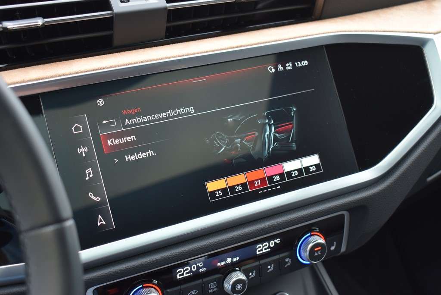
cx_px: 220
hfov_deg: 35.0
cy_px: 148
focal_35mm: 57
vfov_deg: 23.8
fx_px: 699
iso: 450
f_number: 4.8
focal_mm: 38
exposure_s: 1/60
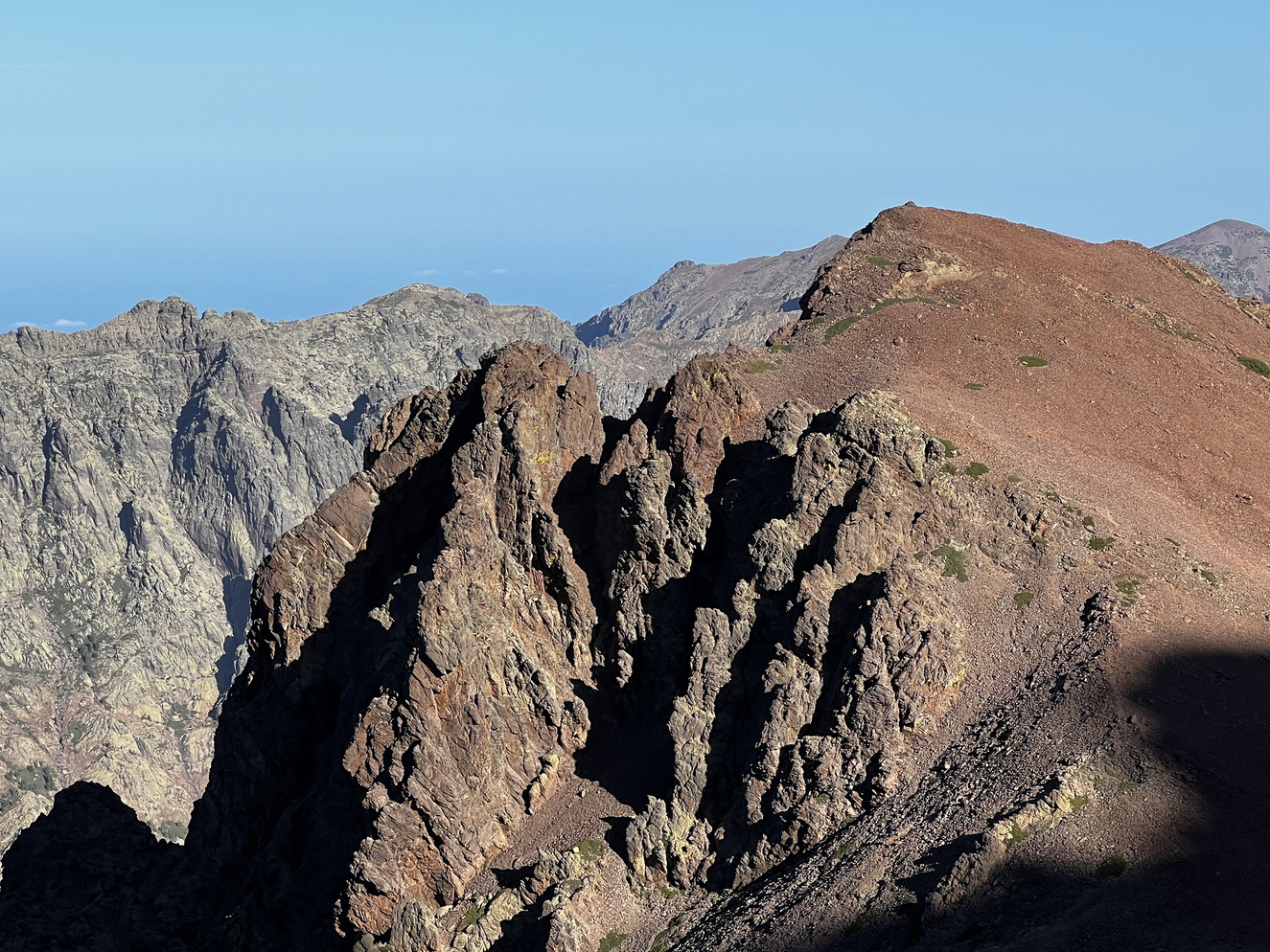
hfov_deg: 21.1
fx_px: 3412
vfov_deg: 15.9
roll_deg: +0.5
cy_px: 491
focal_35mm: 93
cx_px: 521
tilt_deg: -5.7
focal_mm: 9
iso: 32
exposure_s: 1/847
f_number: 2.8
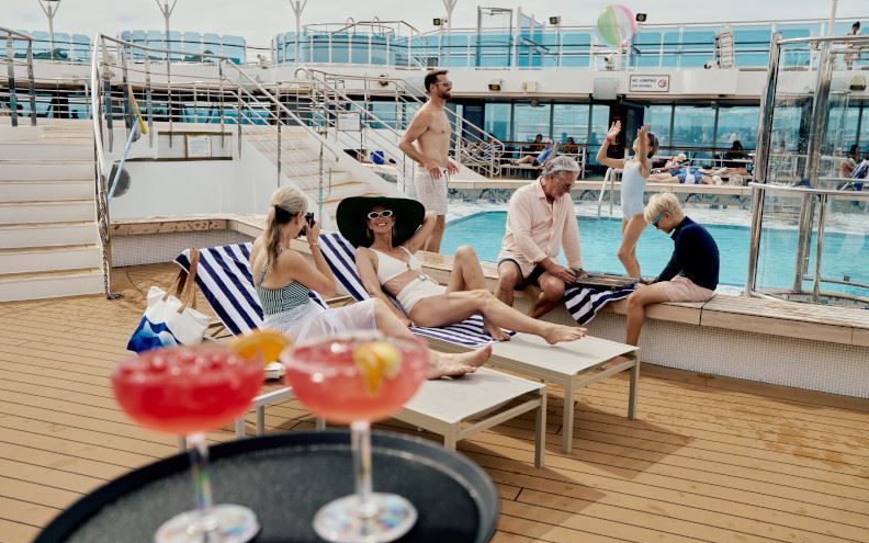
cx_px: 431
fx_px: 829
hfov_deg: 55.3
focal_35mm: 35
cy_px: 258
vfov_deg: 36.3
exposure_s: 1/500
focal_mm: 34
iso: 100
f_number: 4
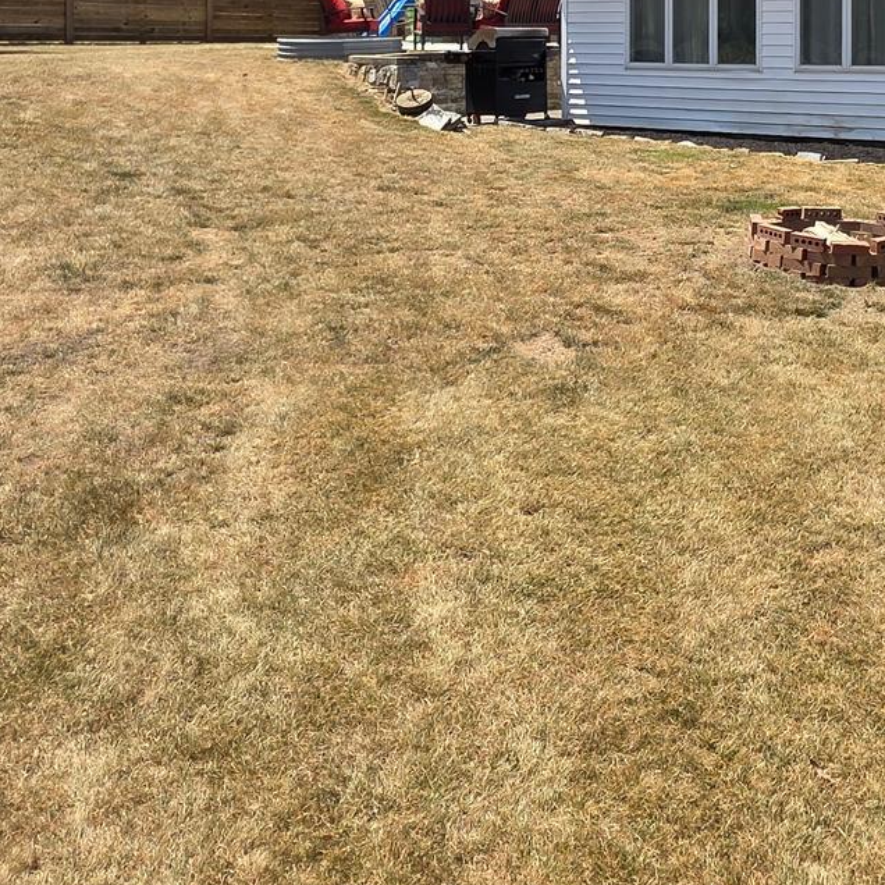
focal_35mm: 37
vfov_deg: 40.7
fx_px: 1070
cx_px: 643
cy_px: 53
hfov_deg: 43.7
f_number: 1.9
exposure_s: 1/1529
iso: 40
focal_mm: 2.2
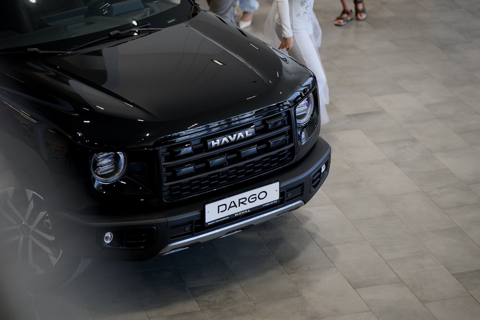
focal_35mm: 130
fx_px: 1734
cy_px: 155
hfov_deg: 15.8
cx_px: 248
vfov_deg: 10.5
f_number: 2.8
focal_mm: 126
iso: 800
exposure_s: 1/800
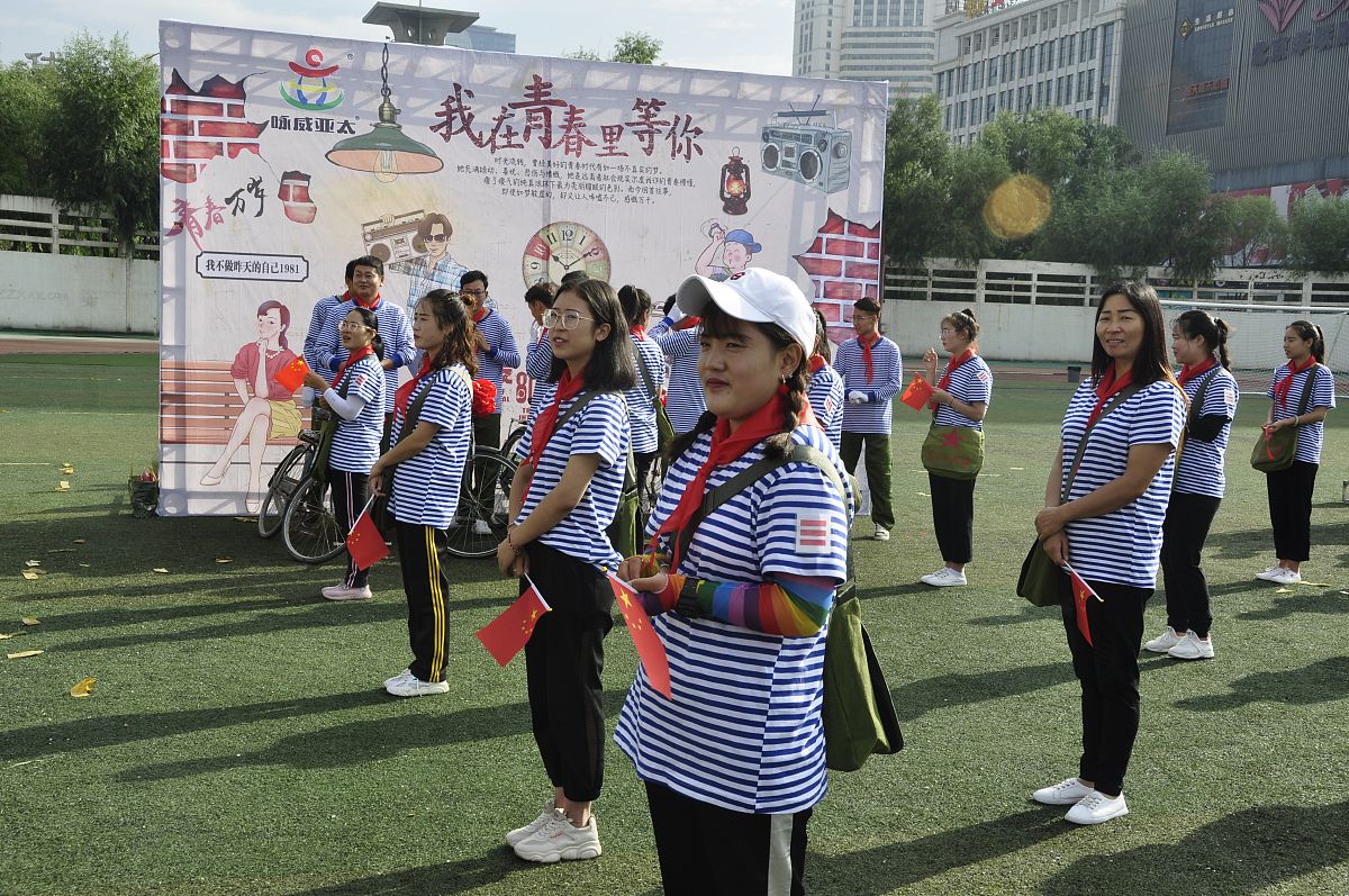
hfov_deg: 46.4
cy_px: 448
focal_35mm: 42
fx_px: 1572
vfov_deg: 31.8
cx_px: 674
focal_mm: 28
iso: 200
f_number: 10
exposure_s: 1/200
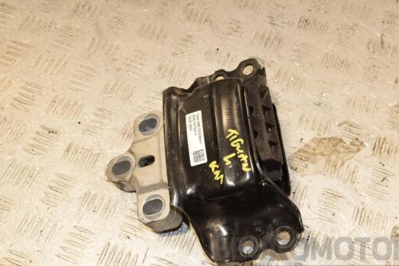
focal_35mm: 48
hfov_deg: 41.1
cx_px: 217
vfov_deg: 28.1
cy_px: 147
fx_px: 532
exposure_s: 1/200
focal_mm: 28
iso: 800
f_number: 8
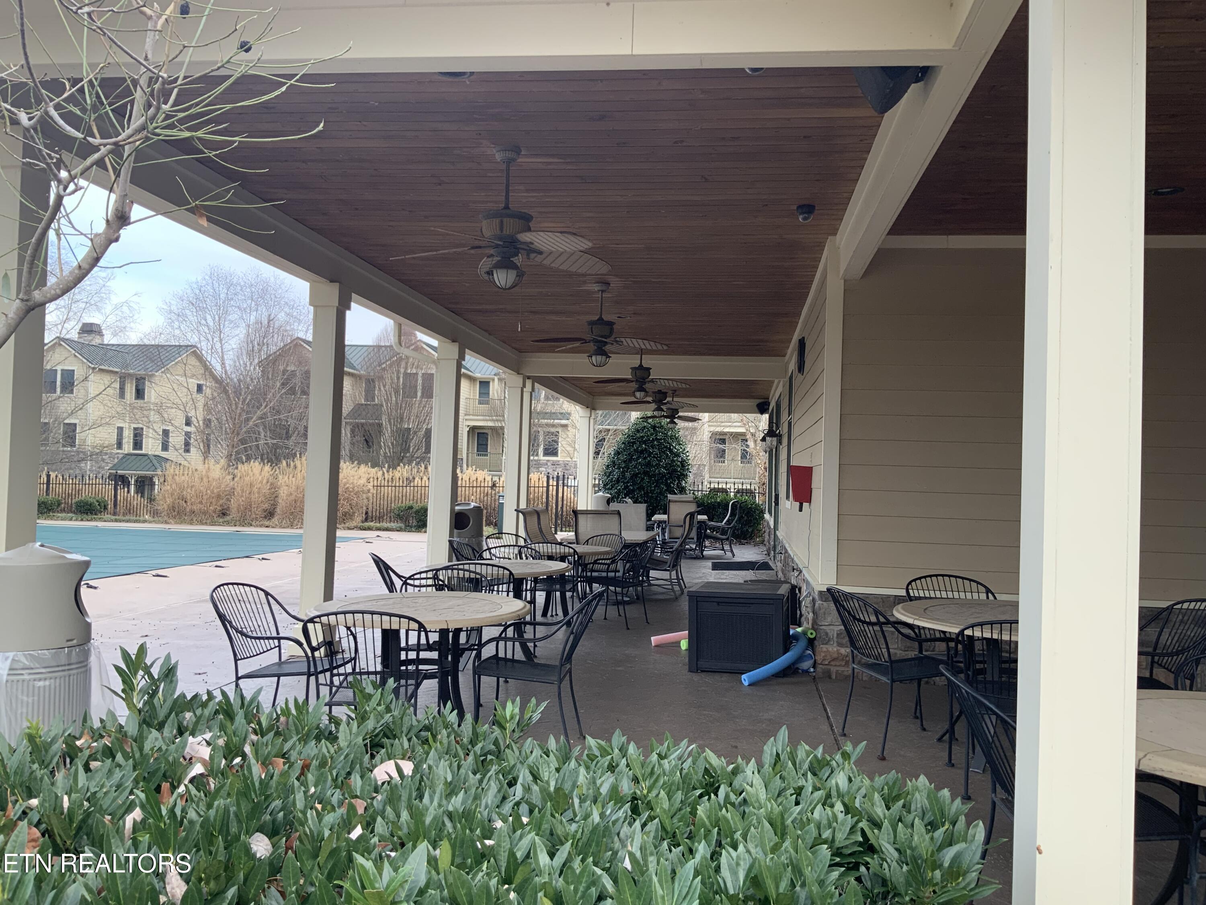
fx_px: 1010
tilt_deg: +2.7
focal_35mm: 29
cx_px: 603
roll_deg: -1.7
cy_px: 452
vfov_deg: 48.2
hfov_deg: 61.7
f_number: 1.8
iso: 25
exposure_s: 1/122
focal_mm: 3
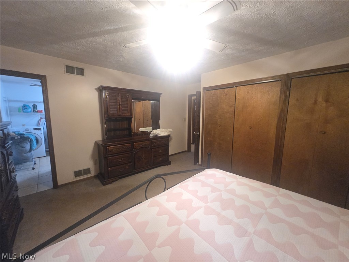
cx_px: 174
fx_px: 131
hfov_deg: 106.2
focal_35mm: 13
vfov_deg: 89.9
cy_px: 131
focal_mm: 1.7
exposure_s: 1/60
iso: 800
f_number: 2.2
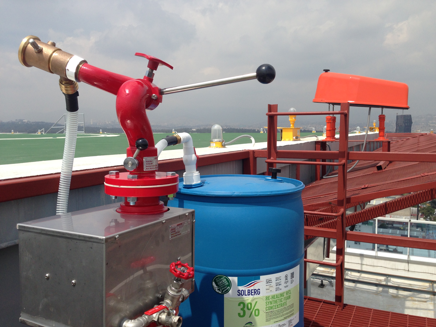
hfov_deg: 55.4
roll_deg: +1.8
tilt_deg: -4.5
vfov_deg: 42.9
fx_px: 416
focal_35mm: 33
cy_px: 164
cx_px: 218
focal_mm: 4.12
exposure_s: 1/2169
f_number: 2.4
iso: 50
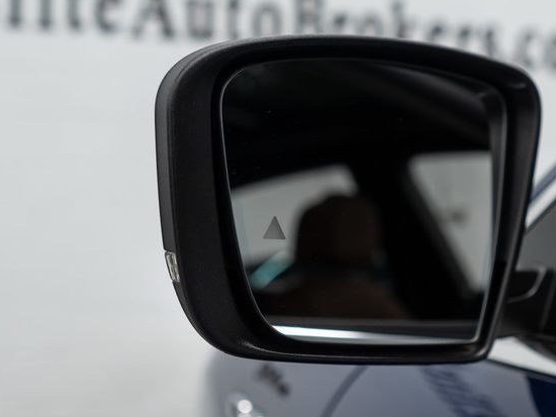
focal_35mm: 47
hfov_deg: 40.4
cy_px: 213
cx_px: 301
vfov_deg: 30.9
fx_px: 755
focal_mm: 28
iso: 250
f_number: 3.2
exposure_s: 1/60
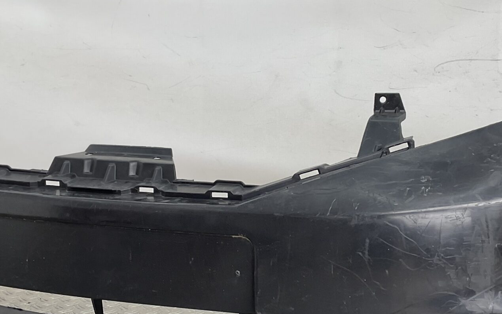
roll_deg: -1.8
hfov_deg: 33.0
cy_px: 157
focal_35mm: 62
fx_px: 848
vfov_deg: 21.0
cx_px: 272
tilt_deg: -8.9
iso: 16
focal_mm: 3
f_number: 1.8
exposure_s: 1/141
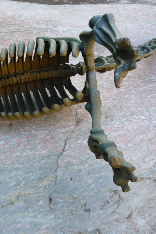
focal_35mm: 42
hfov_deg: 31.0
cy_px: 117
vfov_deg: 46.4
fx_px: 273
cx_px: 28
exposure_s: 1/80
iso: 100
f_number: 3.3
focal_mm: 5.2
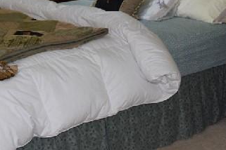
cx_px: 56
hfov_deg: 23.4
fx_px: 540
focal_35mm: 86
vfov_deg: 15.3
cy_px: -36
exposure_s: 1/60
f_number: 3.5
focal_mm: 18
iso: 1600
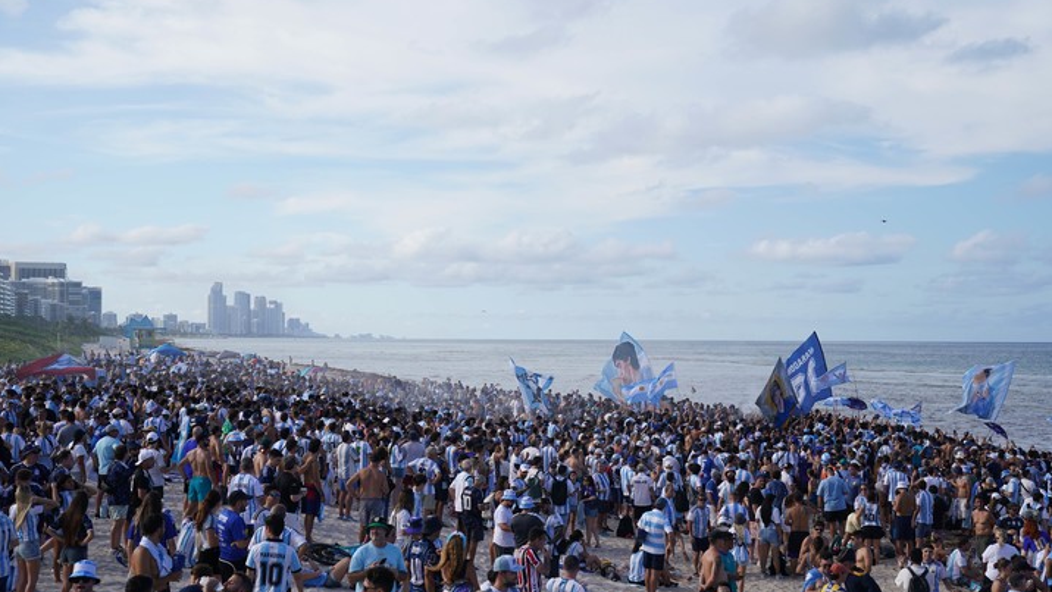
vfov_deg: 20.4
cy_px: 332
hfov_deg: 35.4
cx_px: 527
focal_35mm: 59
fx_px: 1646
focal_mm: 56
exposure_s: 1/800
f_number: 5
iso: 200
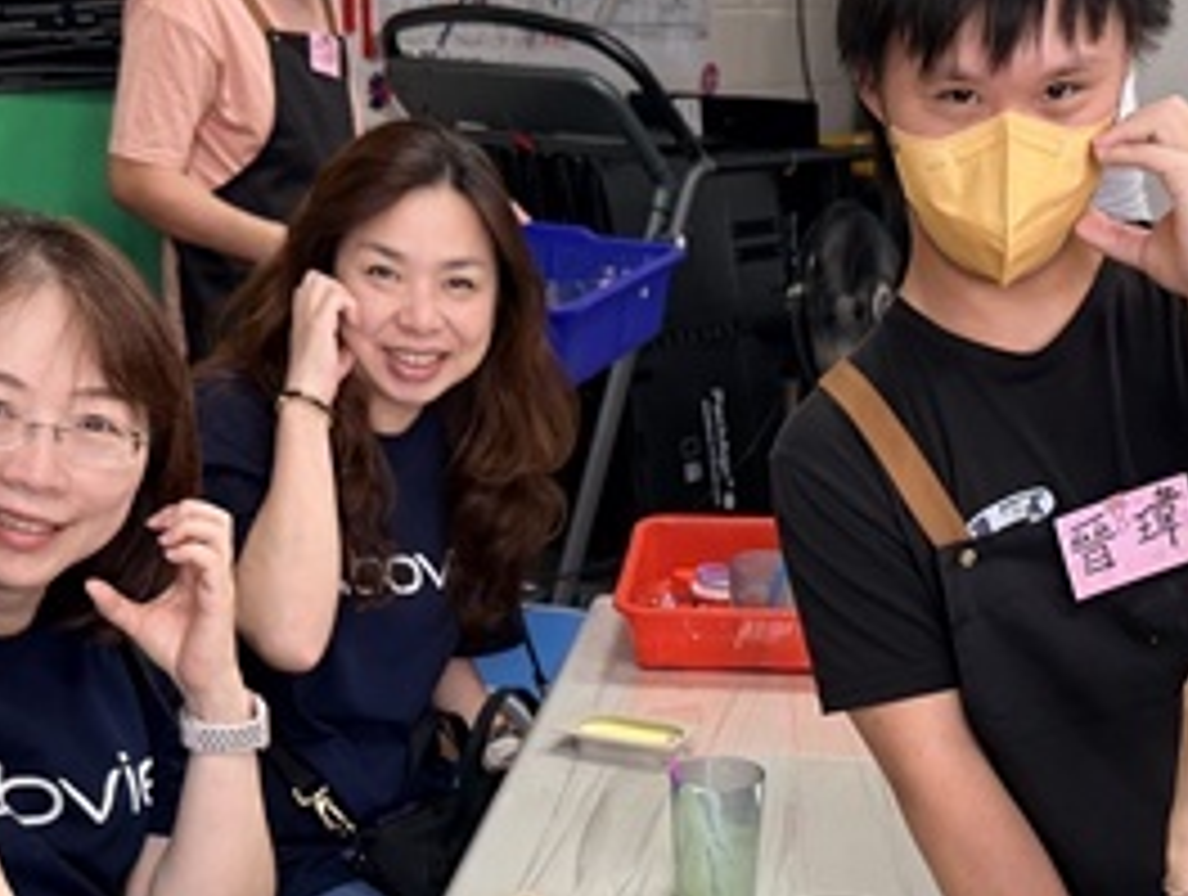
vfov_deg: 24.5
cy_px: 702
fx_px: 2029
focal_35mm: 59
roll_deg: -0.9
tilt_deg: -19.6
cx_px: 711
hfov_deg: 32.5
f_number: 1.78
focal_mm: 6.76
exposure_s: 1/60
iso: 125
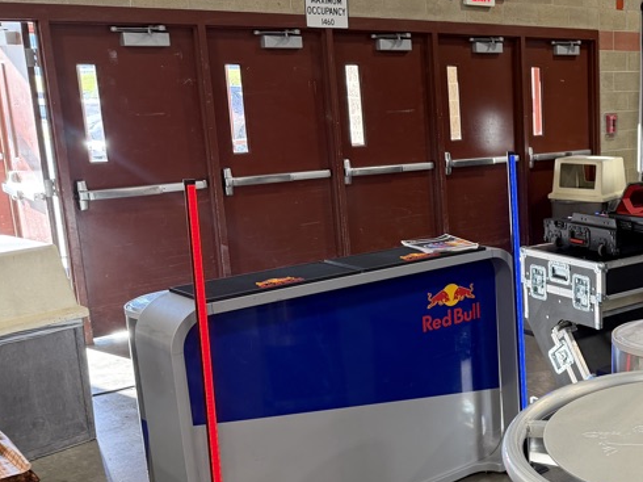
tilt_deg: -12.2
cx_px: 648
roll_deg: -1.3
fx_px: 910
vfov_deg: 29.6
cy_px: 276
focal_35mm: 49
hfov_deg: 35.1
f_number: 1.78
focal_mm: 6.76
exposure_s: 1/60
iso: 160
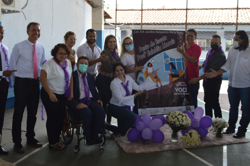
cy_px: 62
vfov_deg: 31.0
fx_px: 298
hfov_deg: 45.5
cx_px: 118
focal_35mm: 43
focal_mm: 20
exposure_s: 1/125
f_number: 5.6
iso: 180
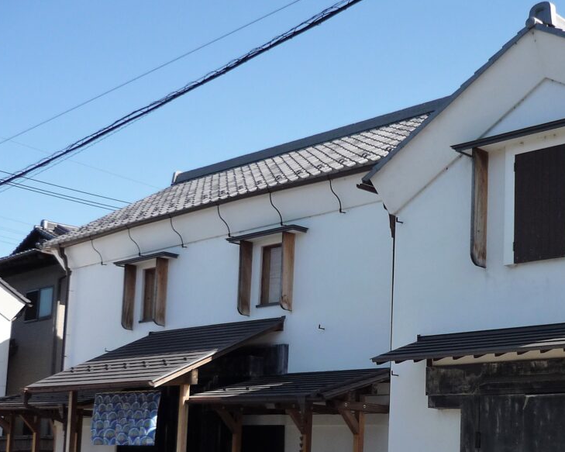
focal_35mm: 53
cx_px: 431
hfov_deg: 34.5
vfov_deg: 28.3
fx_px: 886
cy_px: 323
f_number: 2.8
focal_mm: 5.5
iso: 100
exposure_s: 1/1000
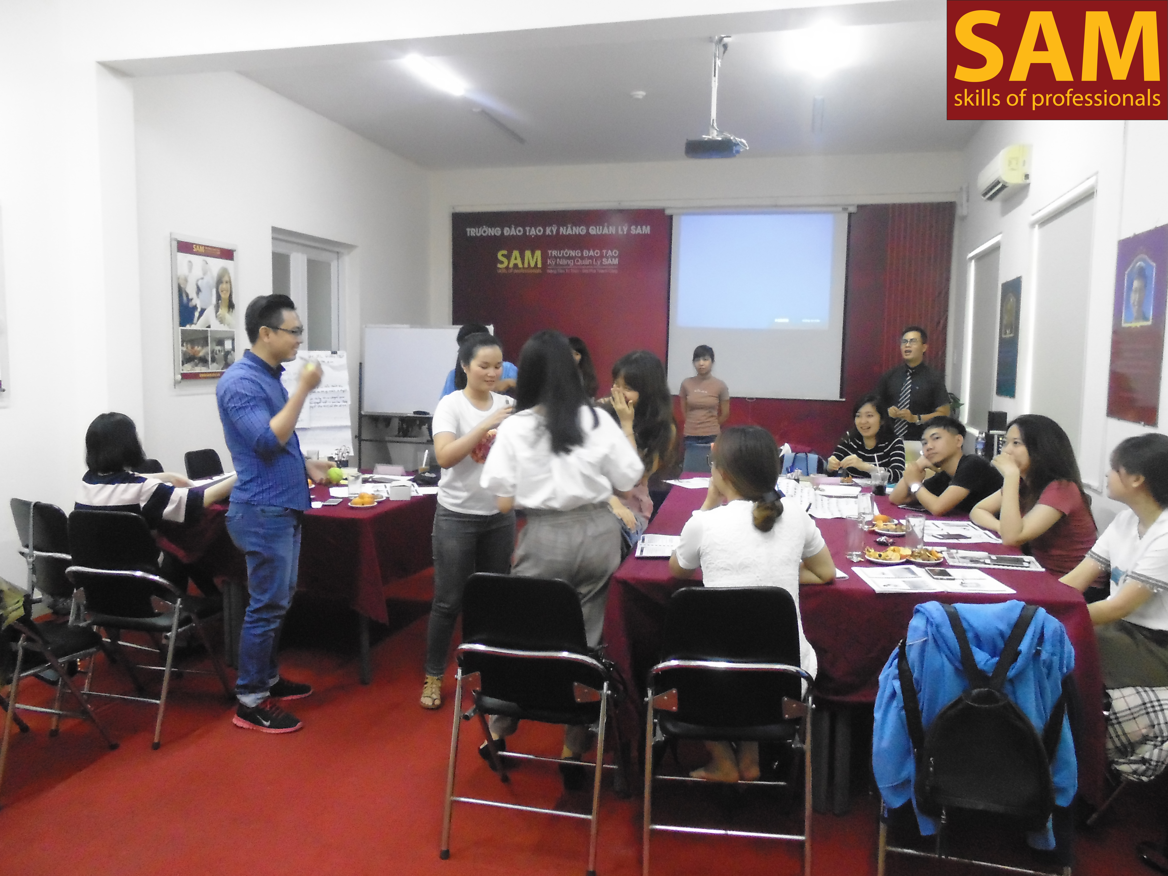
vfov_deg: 53.1
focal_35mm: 26
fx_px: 877
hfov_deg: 67.3
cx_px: 584
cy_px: 438
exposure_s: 1/20
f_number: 3.5
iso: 800
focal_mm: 4.6
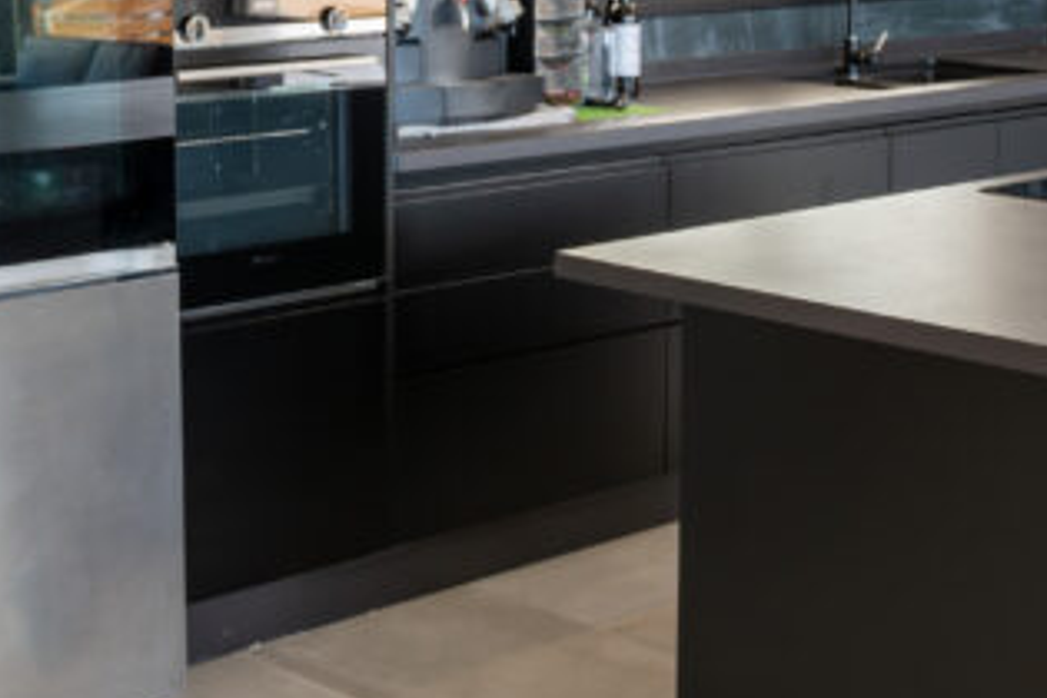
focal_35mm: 78
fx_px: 2268
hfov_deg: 26.0
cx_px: 515
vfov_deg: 17.2
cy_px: 38
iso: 800
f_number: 5
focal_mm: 24
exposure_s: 1/125
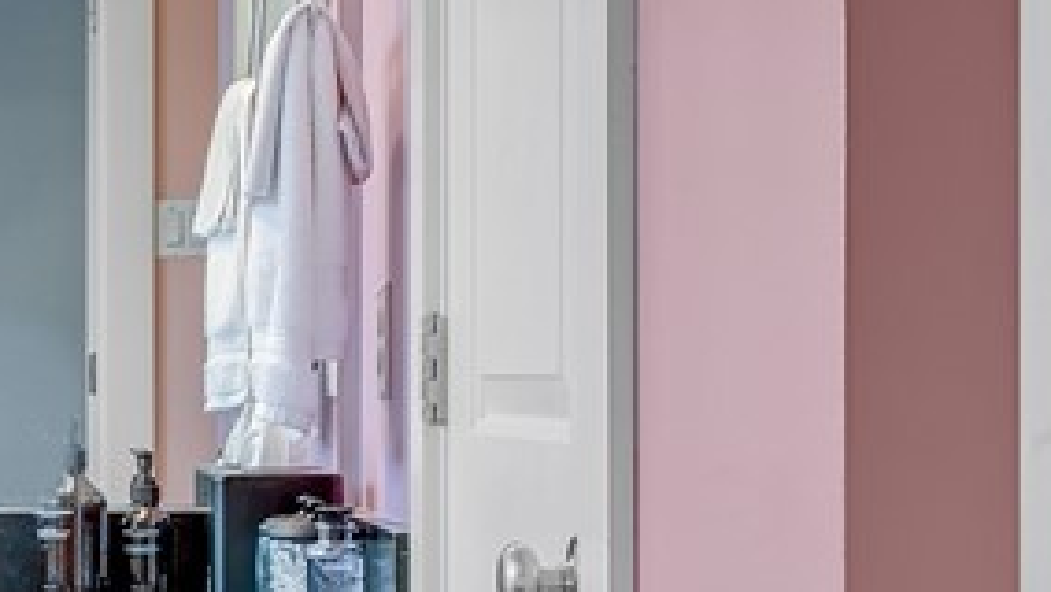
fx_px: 2844
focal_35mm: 102
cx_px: -662
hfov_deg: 18.0
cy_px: 799
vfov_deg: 11.5
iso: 25
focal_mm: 4.3
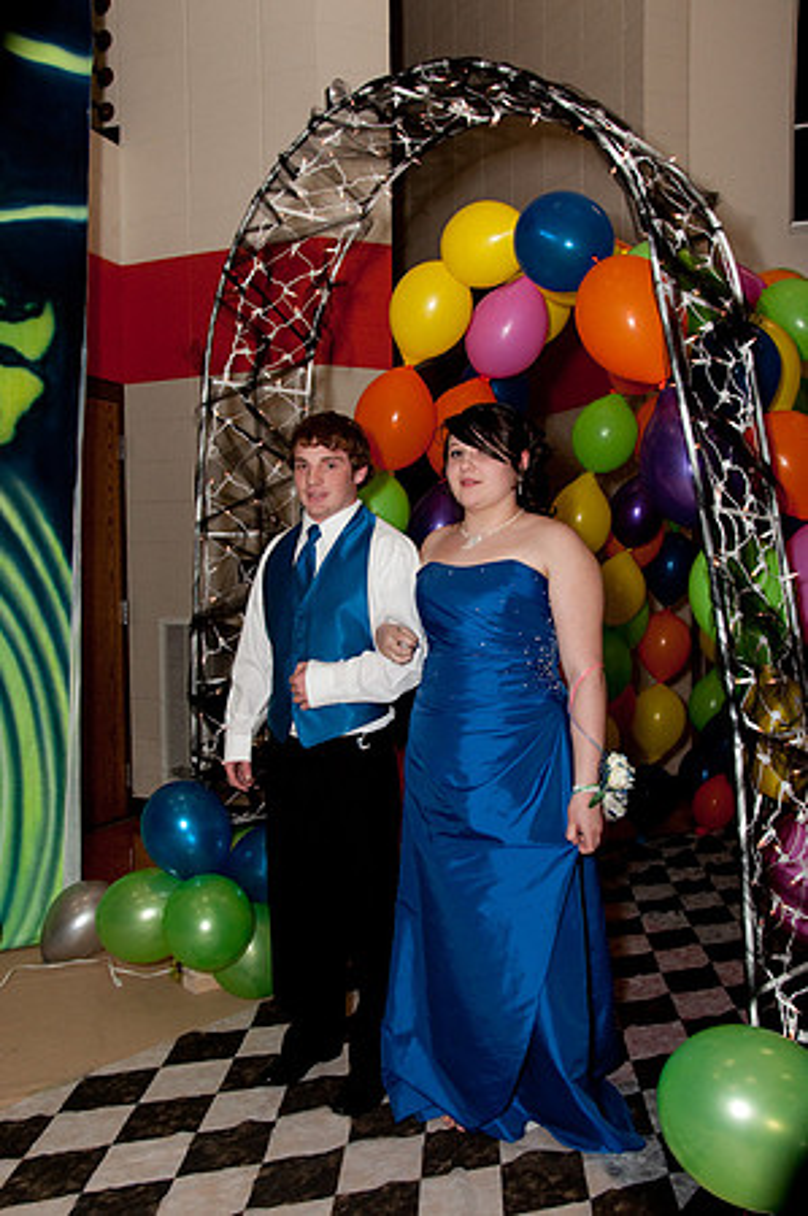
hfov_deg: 39.9
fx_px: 1113
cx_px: 404
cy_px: 608
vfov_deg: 57.3
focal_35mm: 33
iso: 400
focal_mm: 22
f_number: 8
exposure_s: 1/180
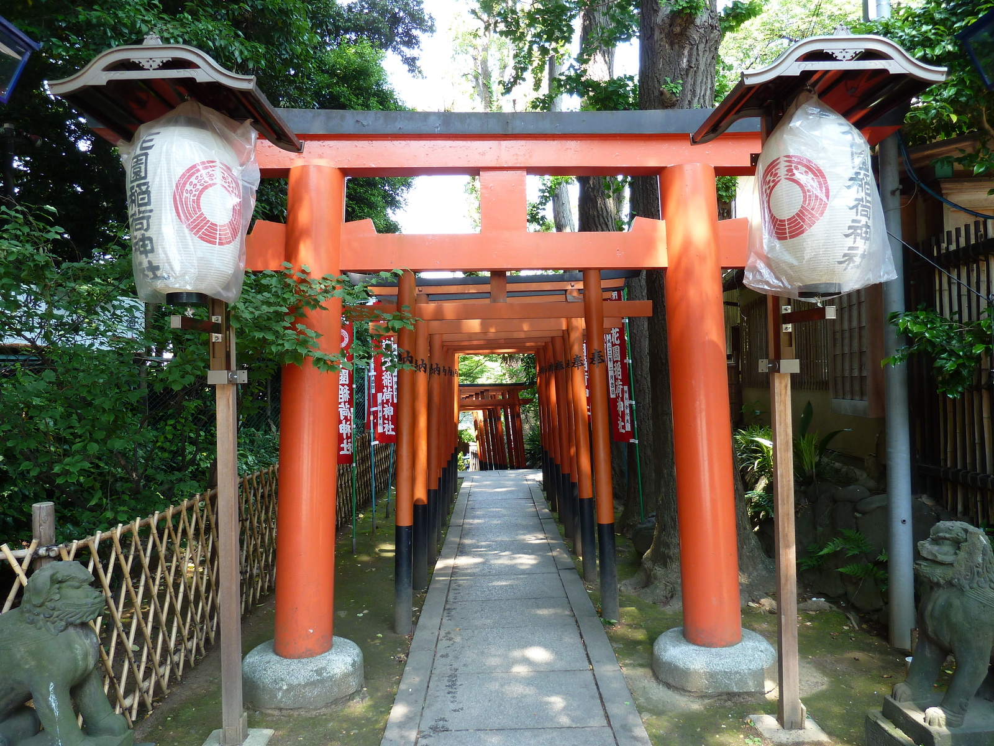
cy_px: 373
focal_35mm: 25
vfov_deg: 54.9
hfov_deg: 69.4
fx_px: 718
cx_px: 497
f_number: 3.3
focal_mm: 4.1
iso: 80
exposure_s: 1/30
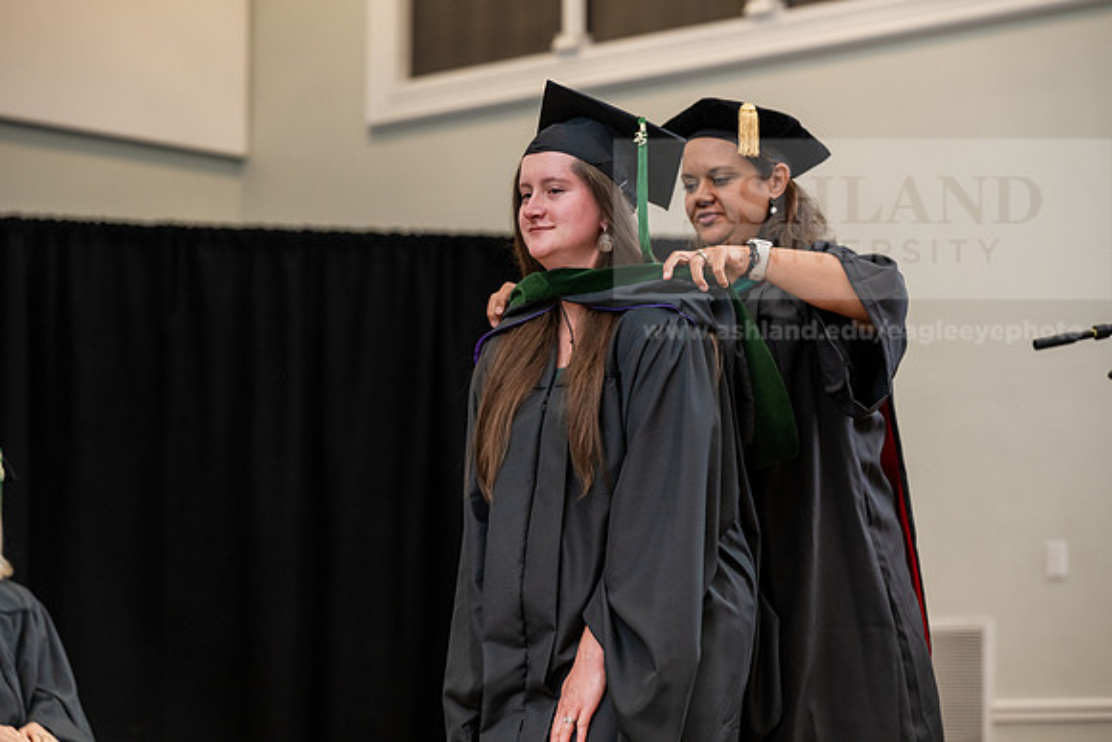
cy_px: 371
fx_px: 3213
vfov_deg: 13.2
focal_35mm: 104
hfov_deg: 19.6
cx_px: 556
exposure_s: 1/200
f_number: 3.5
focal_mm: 104
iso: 1600
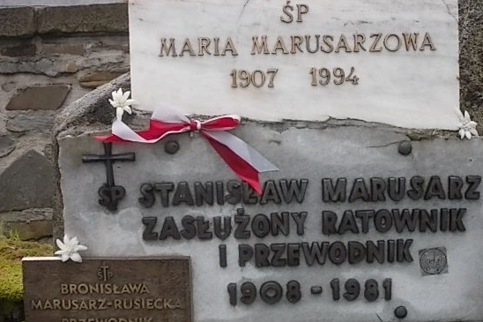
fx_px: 832
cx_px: 264
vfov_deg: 21.9
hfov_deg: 32.4
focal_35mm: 62
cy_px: 176
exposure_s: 1/80
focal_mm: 7.2
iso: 80
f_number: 3.6
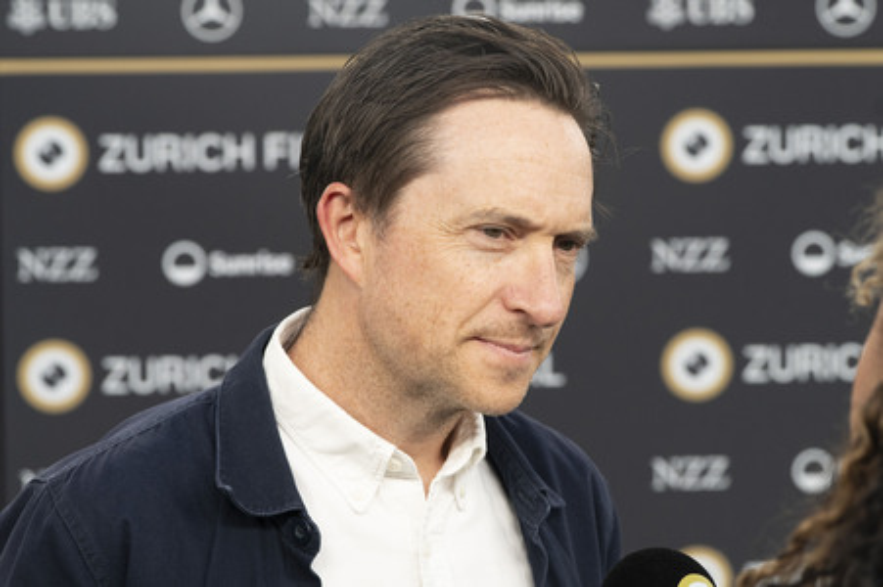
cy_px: 269
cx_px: 442
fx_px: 2495
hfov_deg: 20.1
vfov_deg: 13.4
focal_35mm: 102
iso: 1600
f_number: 6.3
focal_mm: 90
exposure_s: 1/400
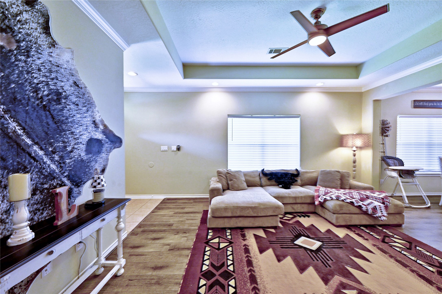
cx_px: 221
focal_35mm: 14
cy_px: 147
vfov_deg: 81.1
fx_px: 172
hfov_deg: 104.3
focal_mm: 14
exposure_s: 1/10
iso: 400
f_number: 8
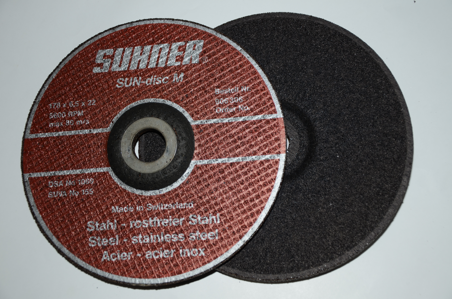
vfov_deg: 23.7
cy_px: 150
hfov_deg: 35.1
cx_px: 226
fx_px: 714
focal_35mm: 57
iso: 100
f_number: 4.5
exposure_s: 1/60
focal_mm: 38
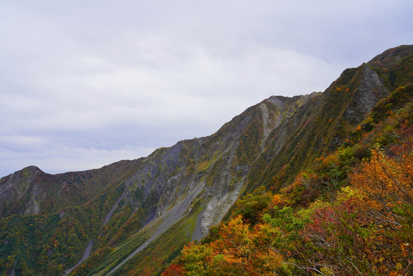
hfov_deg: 65.5
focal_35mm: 28
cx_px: 206
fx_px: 321
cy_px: 138
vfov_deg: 46.4
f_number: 9
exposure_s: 1/100
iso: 100
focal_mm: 28
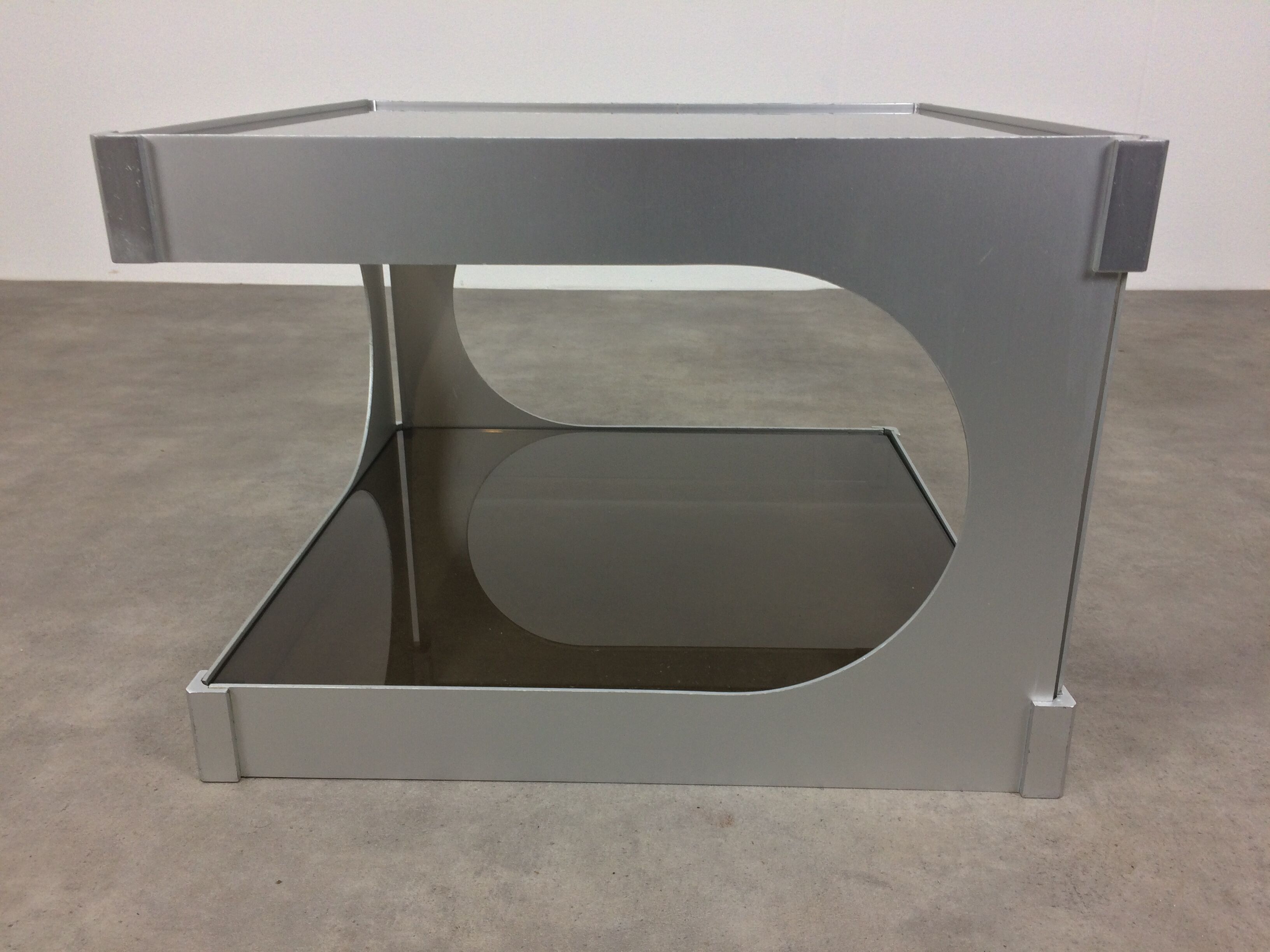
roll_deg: -0.9
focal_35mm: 29
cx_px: 635
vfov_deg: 48.2
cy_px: 476
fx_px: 1064
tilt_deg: -19.8
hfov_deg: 61.7
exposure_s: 1/33
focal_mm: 4.15
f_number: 2.2
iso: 50
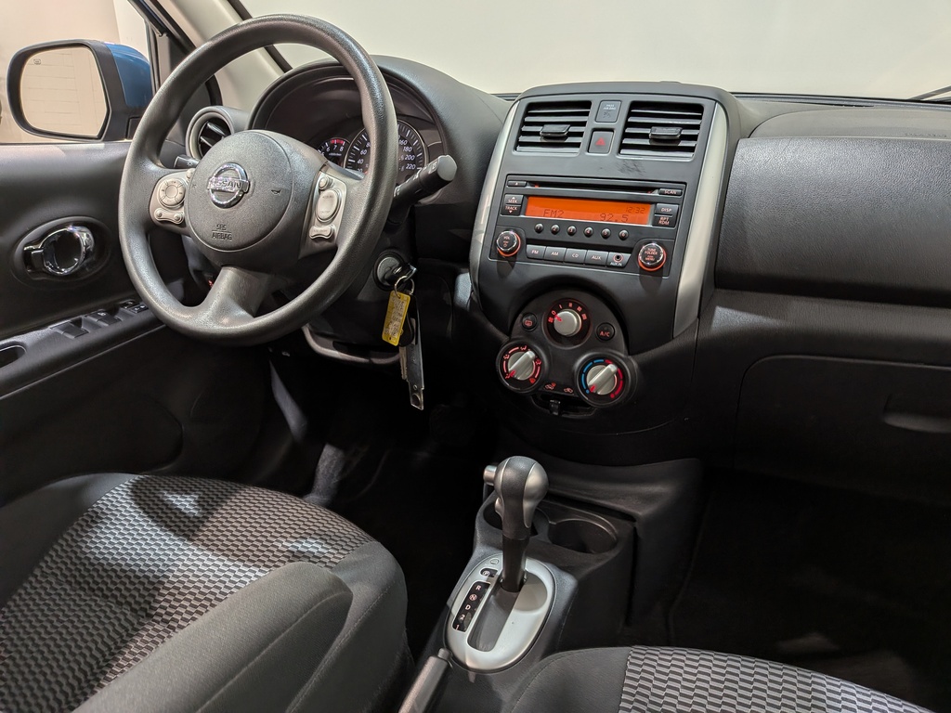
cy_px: 356
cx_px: 476
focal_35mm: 24
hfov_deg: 71.6
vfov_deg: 56.8
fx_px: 659
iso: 30
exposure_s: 1/120
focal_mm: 4.53
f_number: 1.7
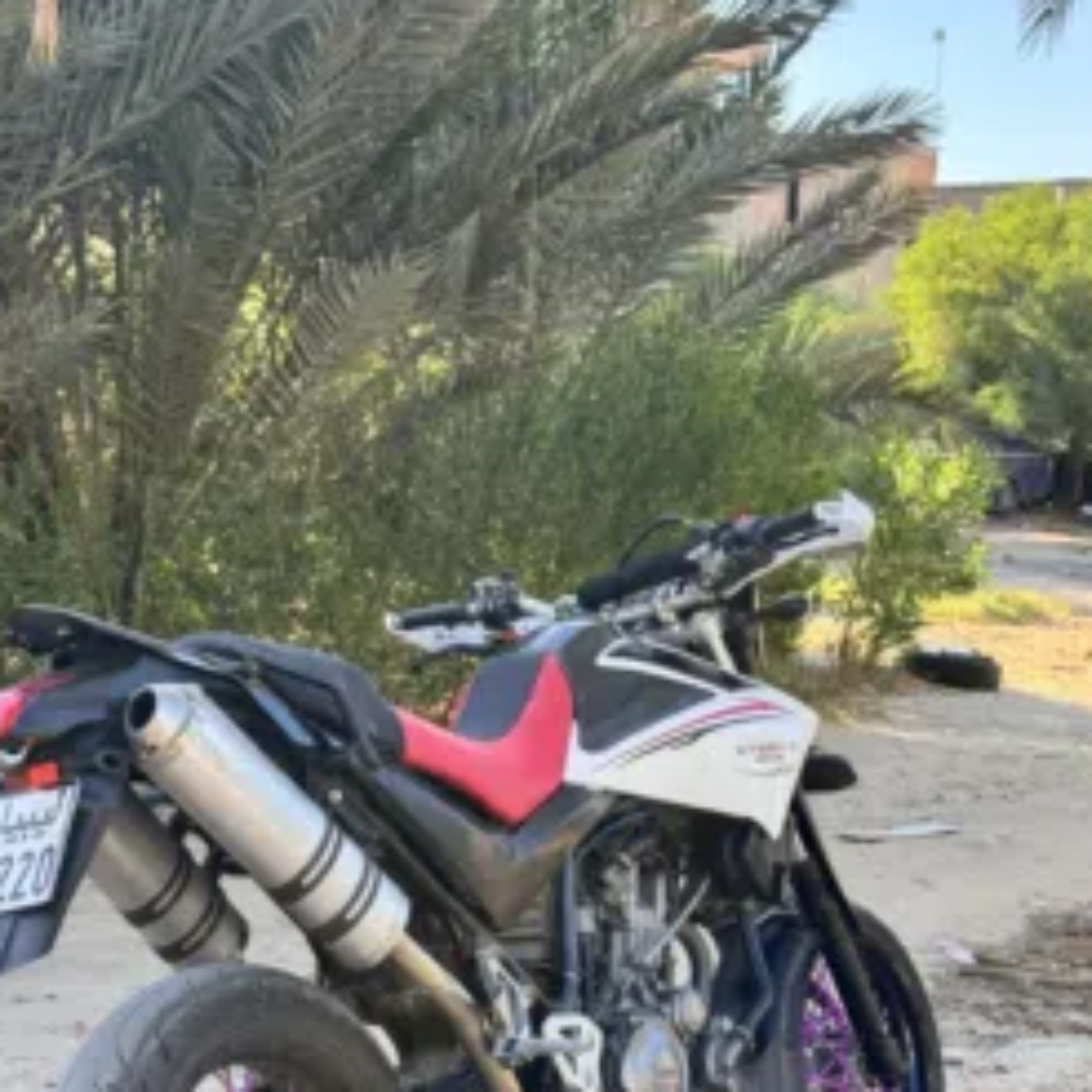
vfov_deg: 24.9
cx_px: 457
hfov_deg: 25.0
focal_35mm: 69
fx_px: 2463
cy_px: 737
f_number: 1.78
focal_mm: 6.76
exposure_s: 1/474
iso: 64
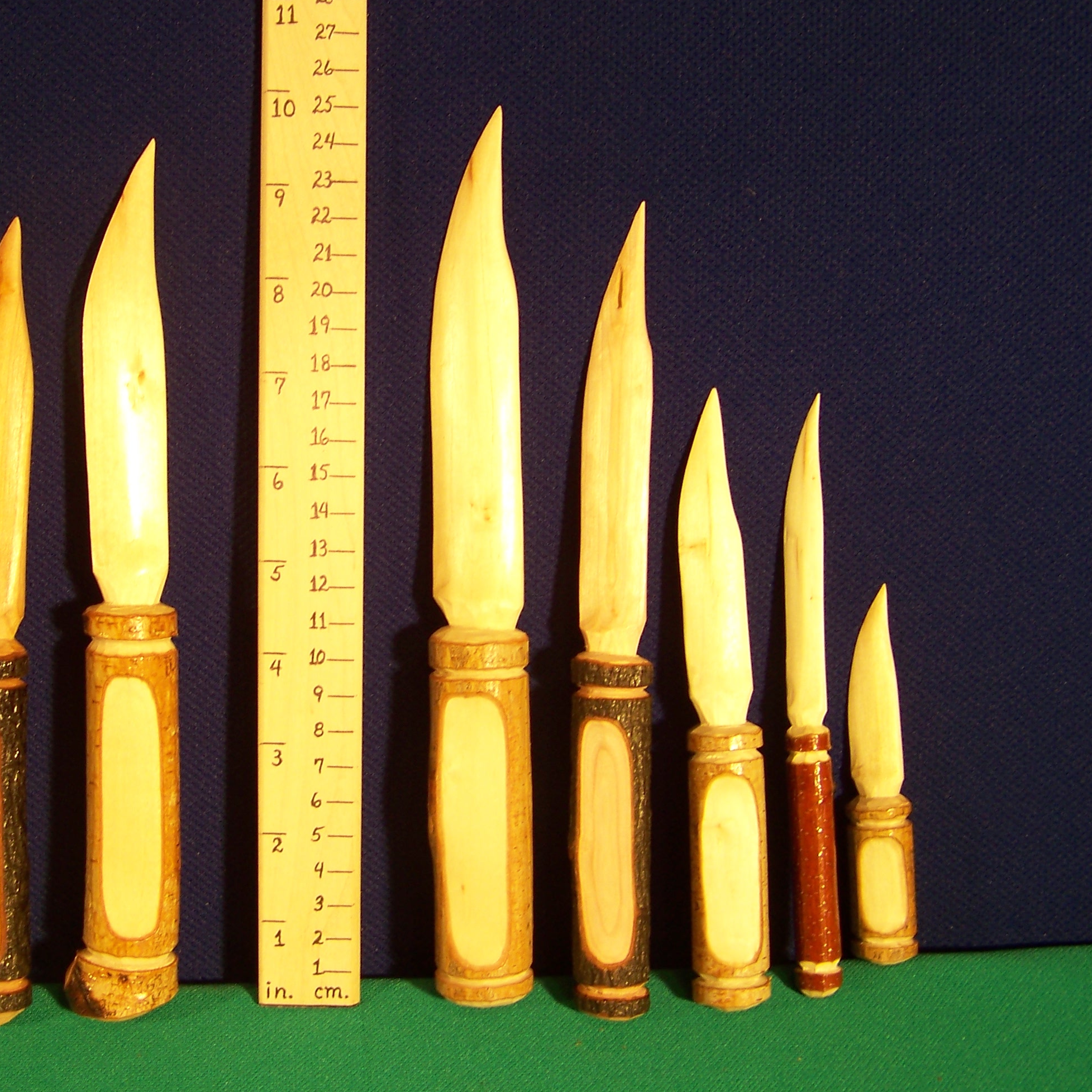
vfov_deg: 34.0
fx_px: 1785
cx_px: 292
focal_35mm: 50
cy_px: 503
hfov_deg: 33.4
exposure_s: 1/30
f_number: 2.8
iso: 64
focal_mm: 5.85
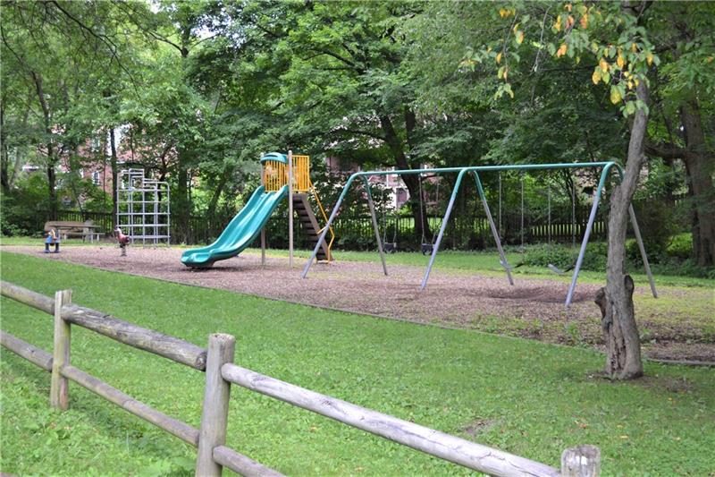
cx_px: 358
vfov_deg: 28.1
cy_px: 238
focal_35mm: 48
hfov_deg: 41.1
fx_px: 953
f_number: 4.8
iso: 400
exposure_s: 1/80
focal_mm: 32
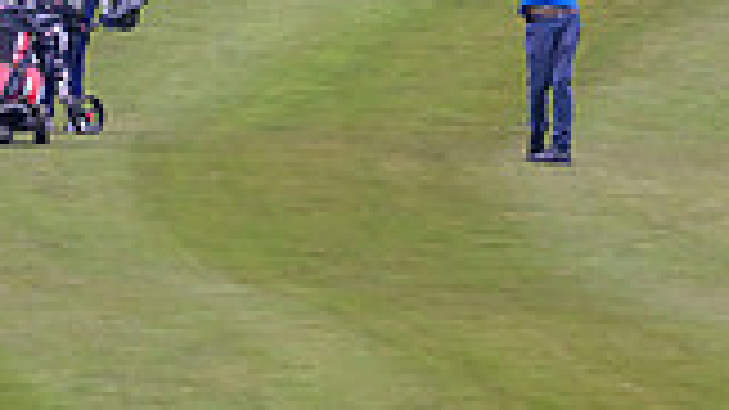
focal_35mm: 1743
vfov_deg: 0.7
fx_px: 33681
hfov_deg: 1.2
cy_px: -541
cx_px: 410
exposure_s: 1/3200
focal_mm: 400
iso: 1250
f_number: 3.5
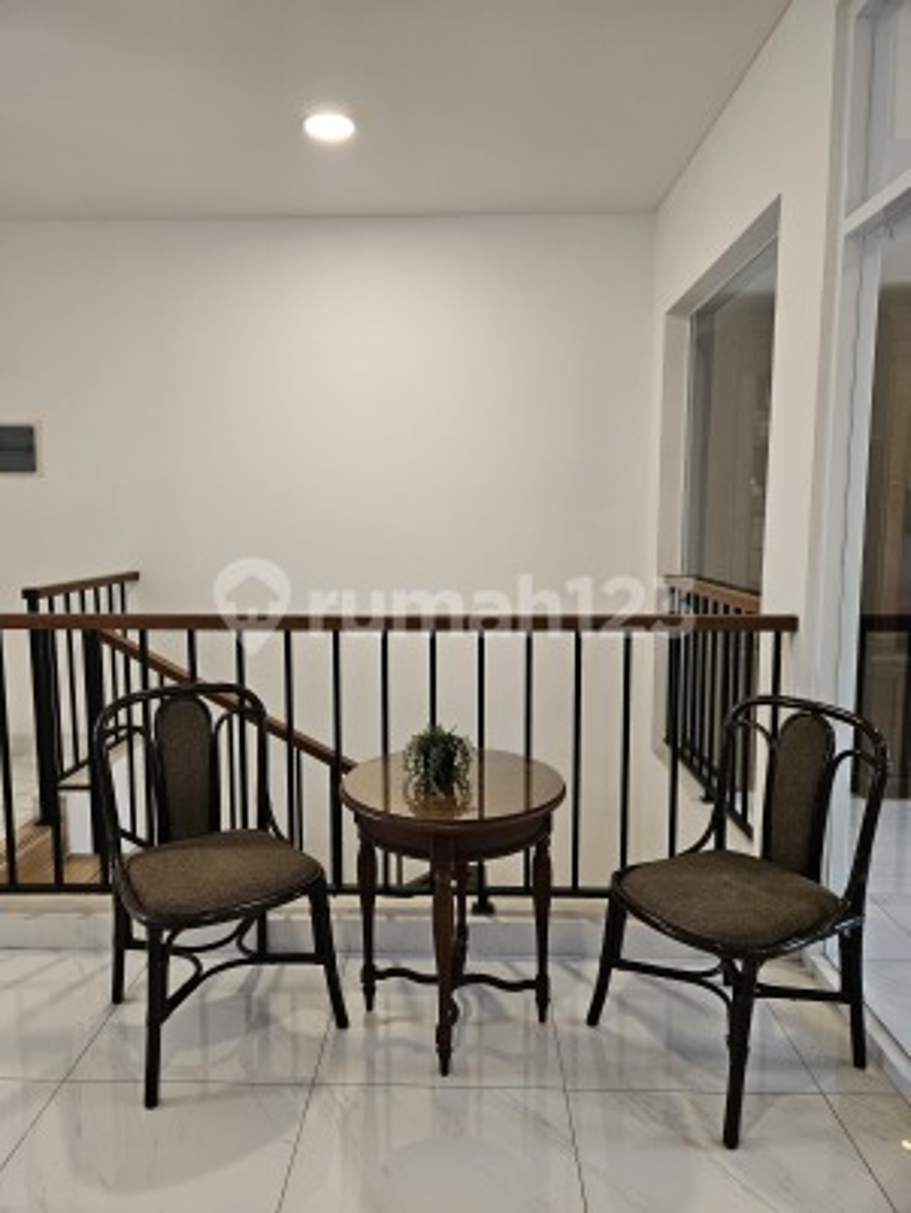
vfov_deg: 73.9
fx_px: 807
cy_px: 606
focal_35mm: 23
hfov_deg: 58.9
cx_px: 456
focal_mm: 5.4
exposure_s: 1/142
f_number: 1.8
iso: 400
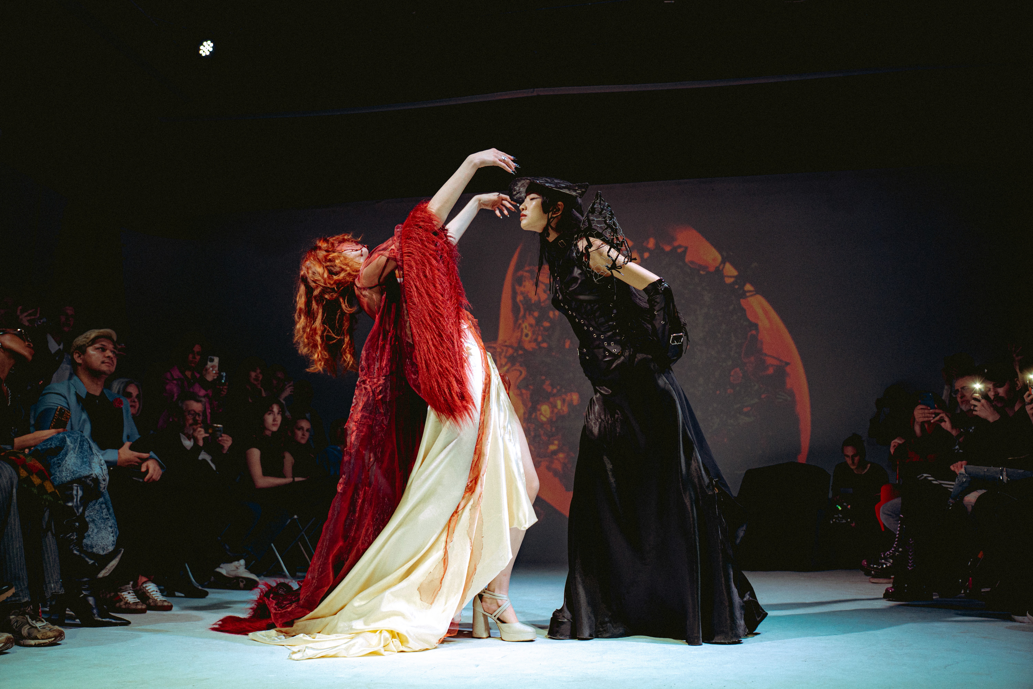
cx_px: 516
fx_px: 803
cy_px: 344
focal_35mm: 28
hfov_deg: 65.5
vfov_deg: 46.4
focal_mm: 28
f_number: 2.8
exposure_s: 1/160
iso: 1000
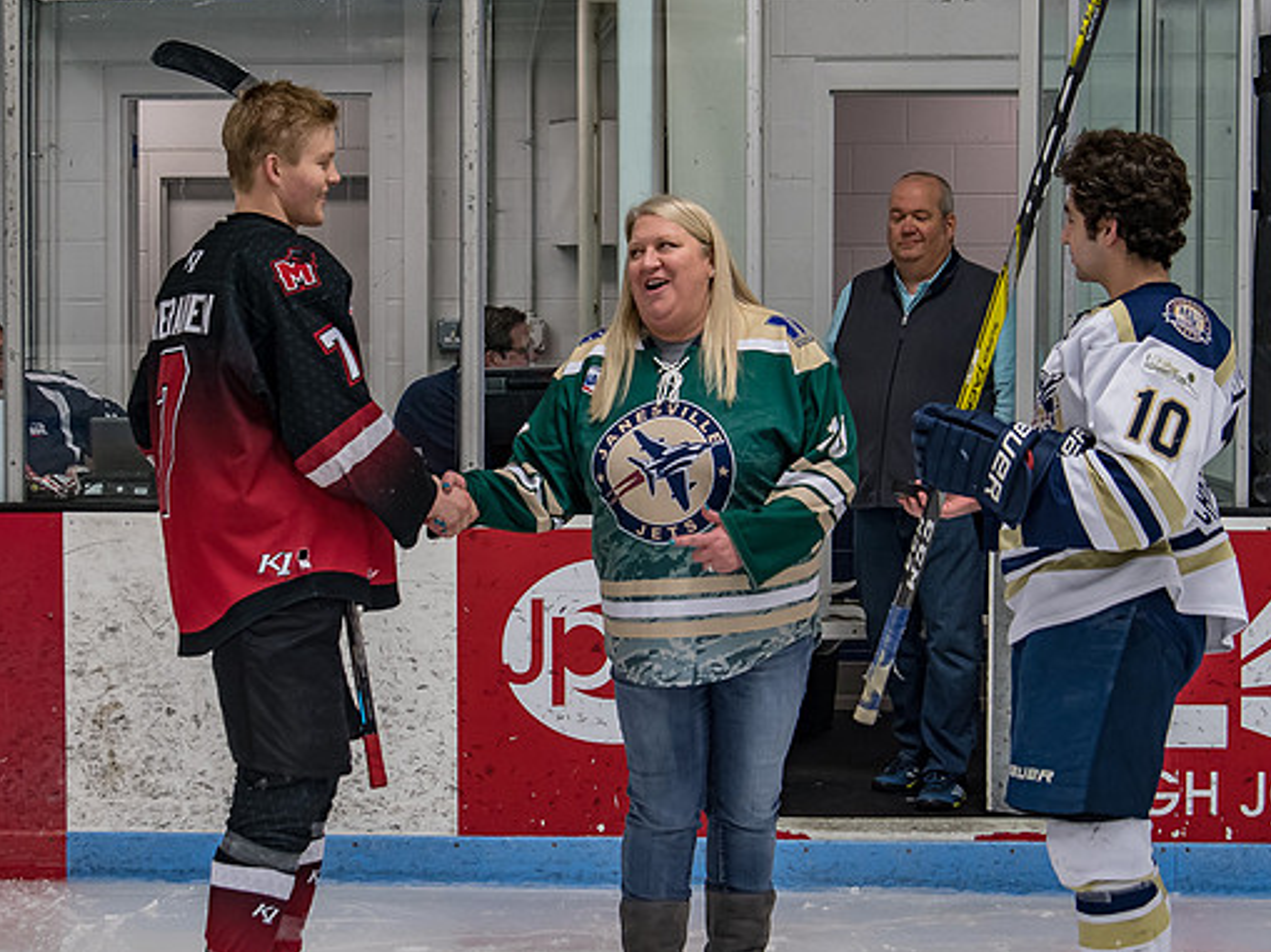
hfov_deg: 23.0
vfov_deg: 17.3
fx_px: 3119
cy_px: 417
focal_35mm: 85
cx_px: 558
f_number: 4
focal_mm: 42
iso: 500
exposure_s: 1/250
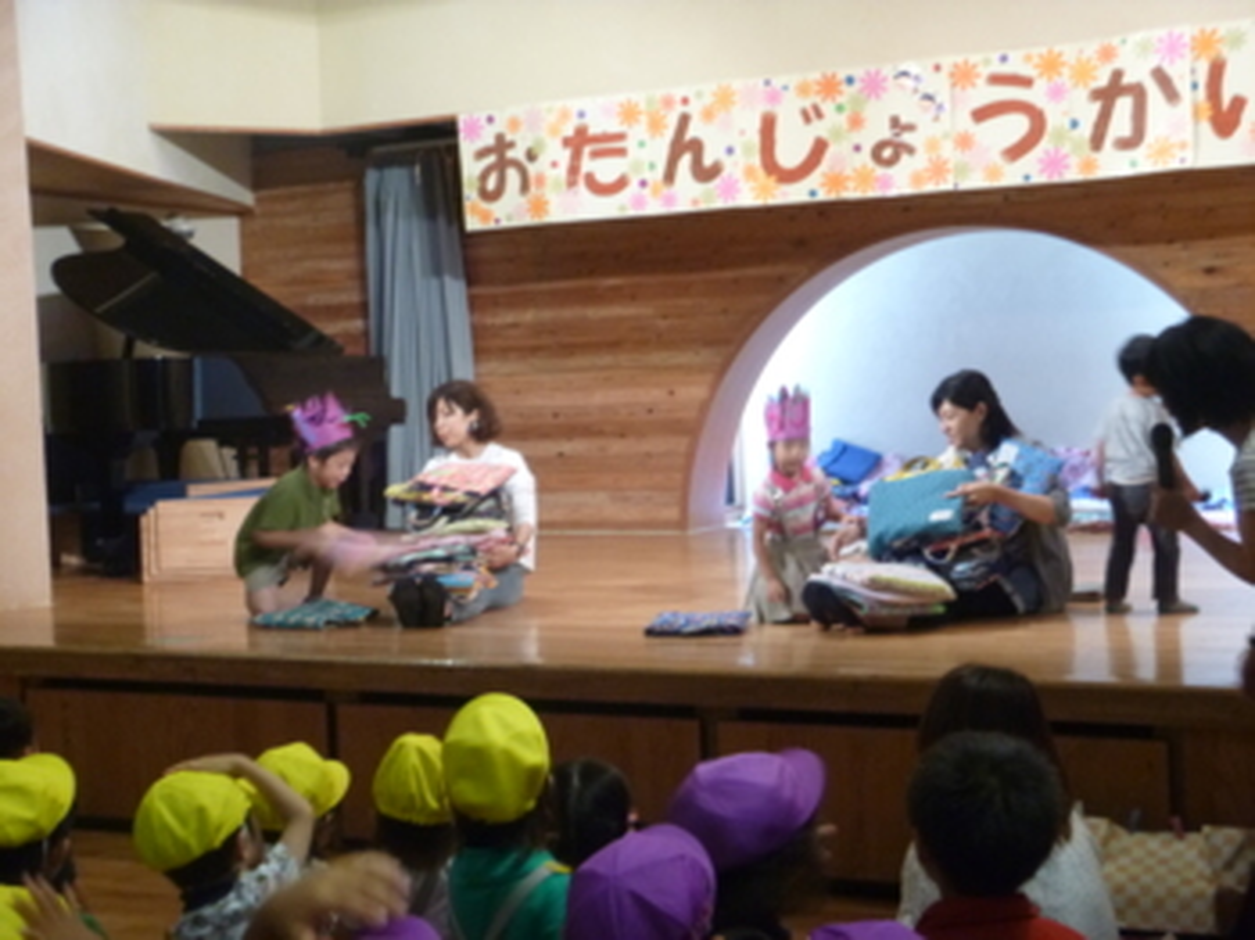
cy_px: 470
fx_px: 1956
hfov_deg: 35.6
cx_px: 628
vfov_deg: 27.0
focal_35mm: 54
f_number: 5
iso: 400
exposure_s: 1/10
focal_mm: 9.7
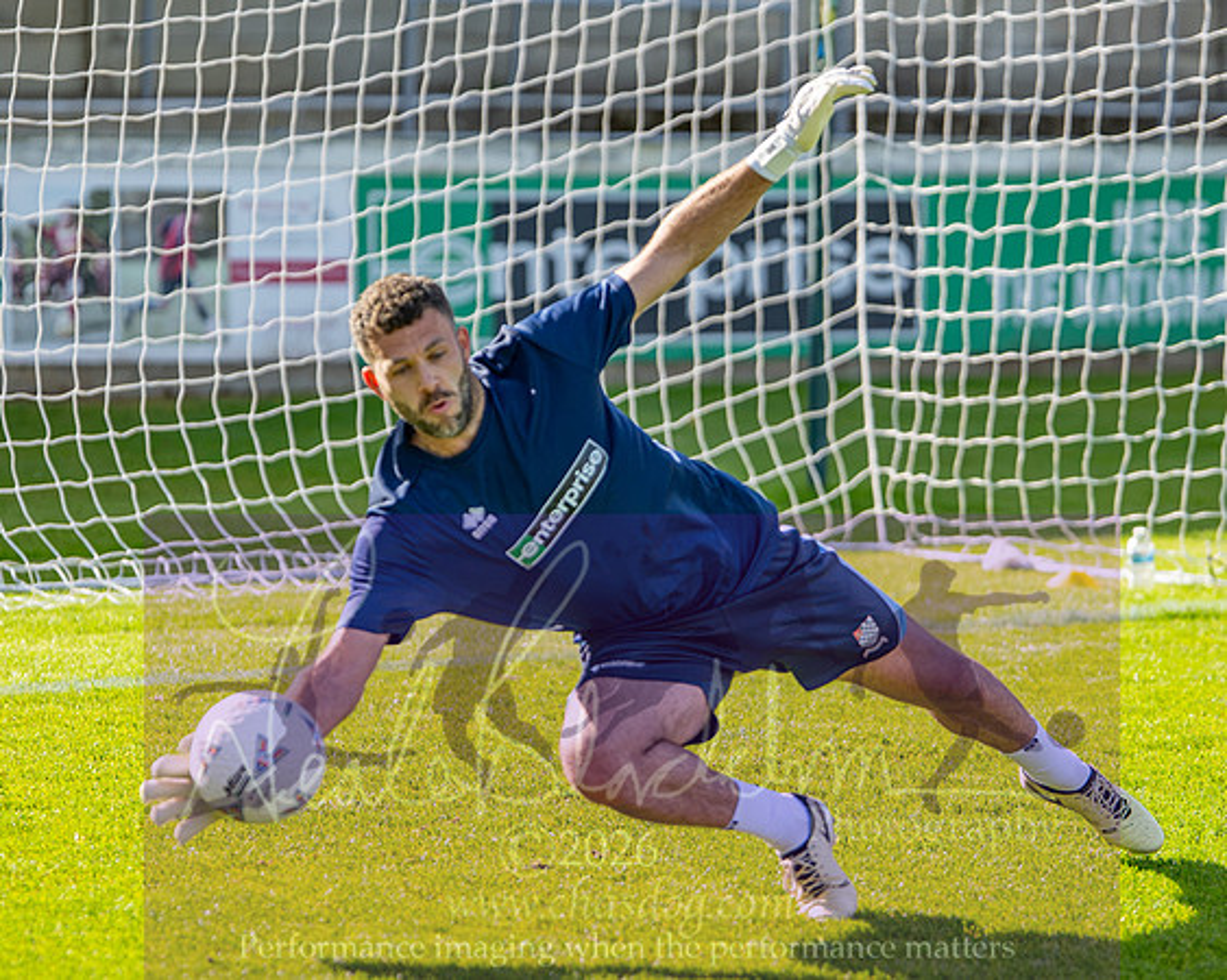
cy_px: 443
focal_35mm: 177
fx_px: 6411
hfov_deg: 10.9
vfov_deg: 8.7
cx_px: 744
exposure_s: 1/8000
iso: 100
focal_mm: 85
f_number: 1.6
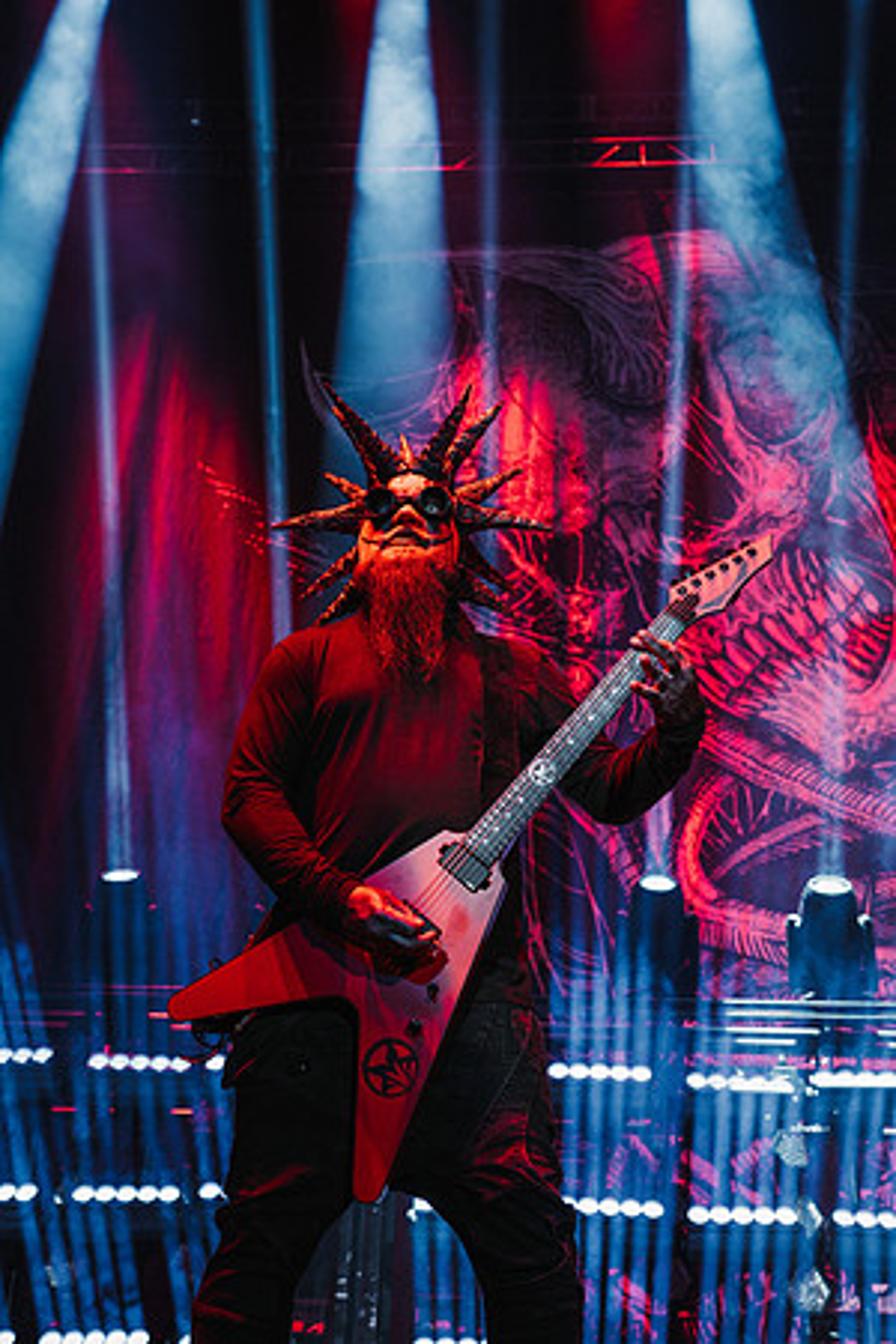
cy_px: 672
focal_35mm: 37
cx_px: 448
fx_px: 1381
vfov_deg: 51.9
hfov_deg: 35.9
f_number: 4
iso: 1600
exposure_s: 1/160
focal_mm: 37
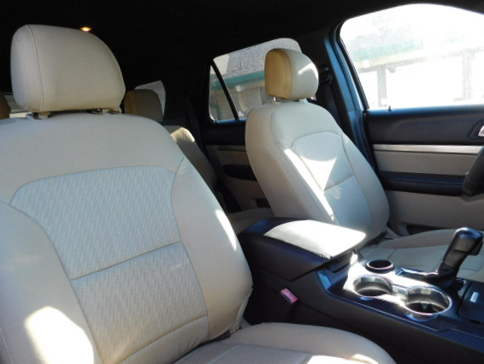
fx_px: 364
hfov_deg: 67.2
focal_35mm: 26
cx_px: 257
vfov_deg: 53.1
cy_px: 192
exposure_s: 1/100
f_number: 3
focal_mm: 4
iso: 125
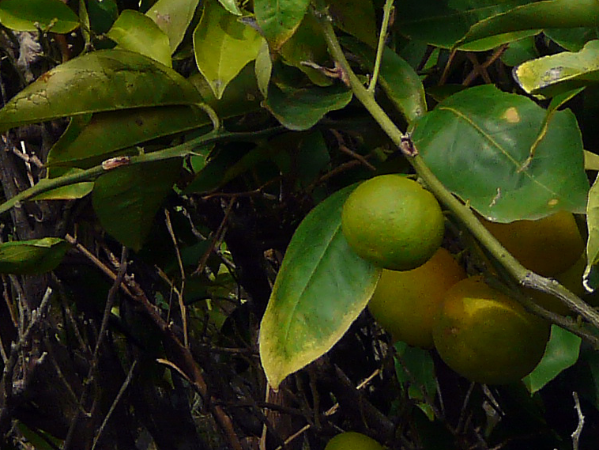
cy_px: -401
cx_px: -516
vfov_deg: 5.7
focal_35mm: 254
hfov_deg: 7.5
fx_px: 4397
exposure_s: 1/250
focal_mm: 9.8
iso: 100
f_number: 4
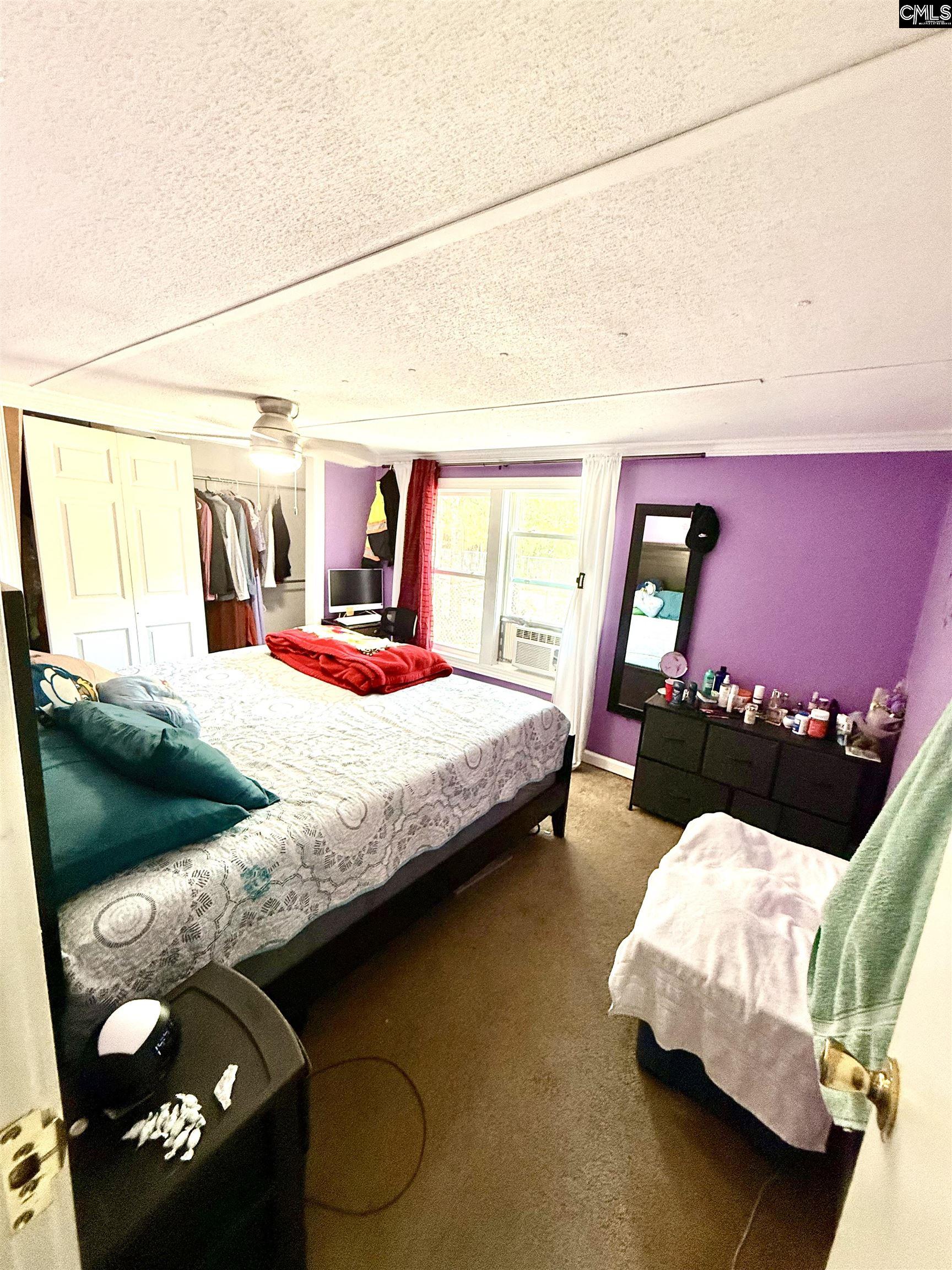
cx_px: 476
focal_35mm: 14
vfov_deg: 102.1
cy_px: 635
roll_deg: -4.8
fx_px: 513
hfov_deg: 85.7
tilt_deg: -11.4
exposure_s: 1/60
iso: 250
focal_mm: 2.22
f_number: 2.2
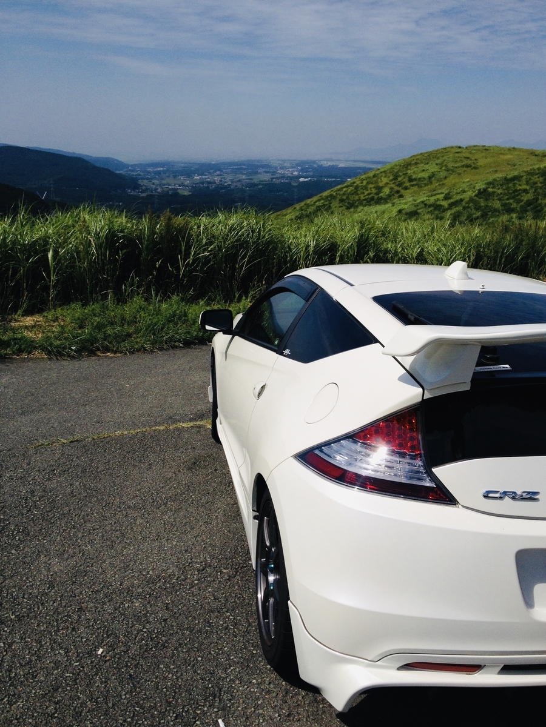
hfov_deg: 40.7
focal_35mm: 35
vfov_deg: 52.6
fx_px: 736
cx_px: 273
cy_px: 364
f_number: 2.4
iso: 50
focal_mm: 4.28
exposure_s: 1/4255
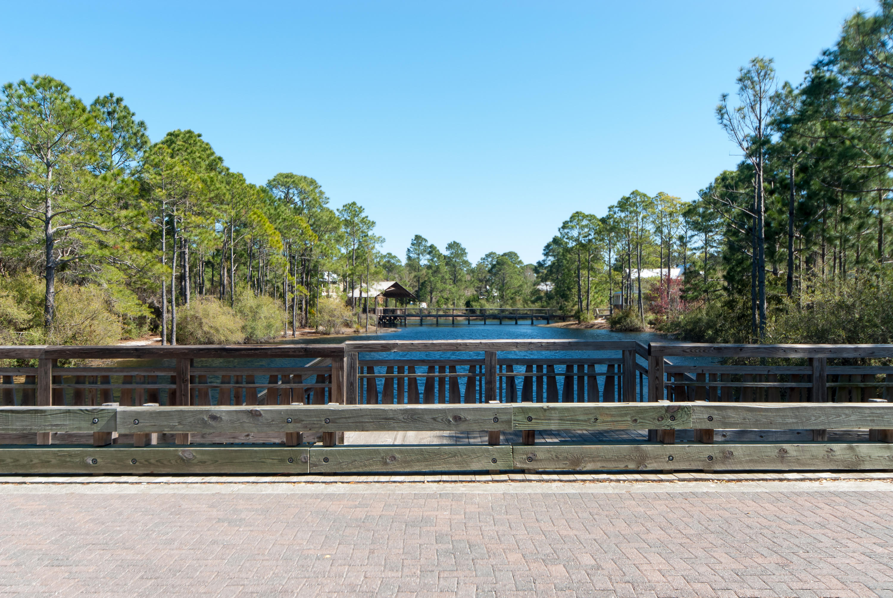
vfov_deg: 43.7
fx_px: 745
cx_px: 446
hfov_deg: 61.9
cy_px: 299
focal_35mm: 30
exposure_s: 1/125
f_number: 8
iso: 200
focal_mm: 20
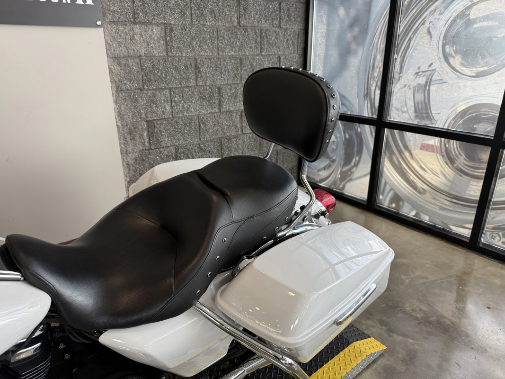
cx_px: 252
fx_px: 350
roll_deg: +0.5
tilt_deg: -20.2
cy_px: 190
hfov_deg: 71.6
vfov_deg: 56.8
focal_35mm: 24
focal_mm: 6.76
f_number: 1.78
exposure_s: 1/120
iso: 125
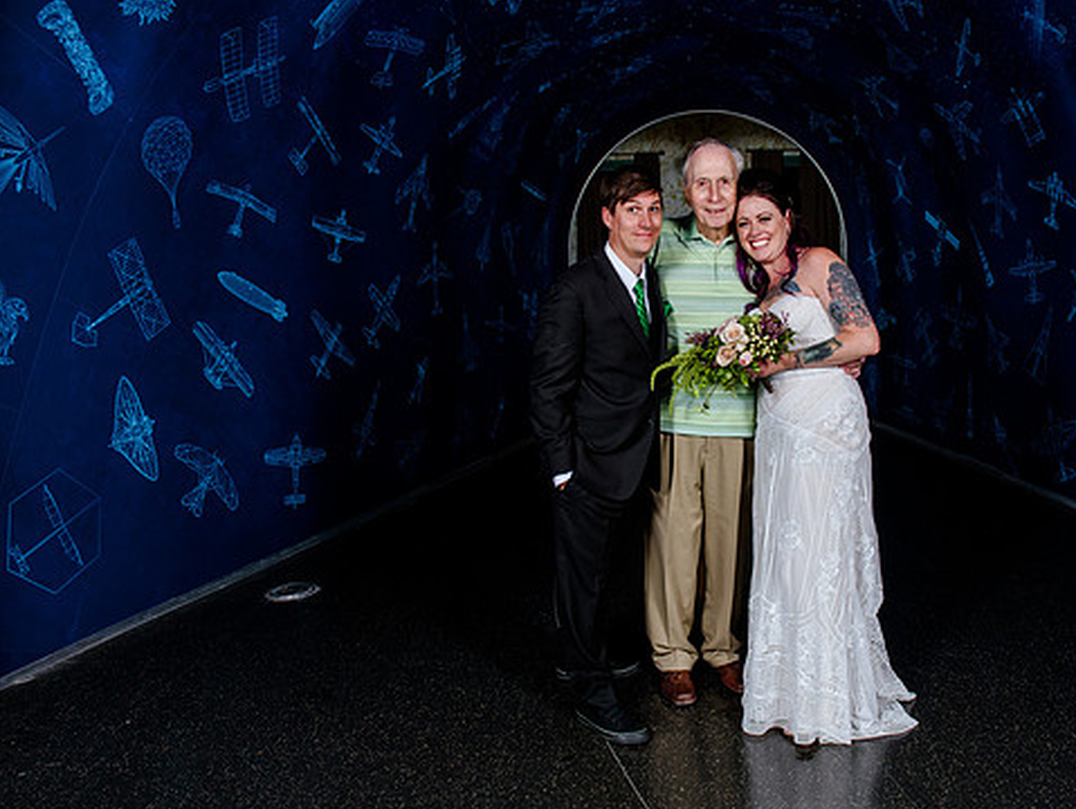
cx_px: 687
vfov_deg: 45.5
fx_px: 964
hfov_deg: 57.4
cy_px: 377
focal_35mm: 31
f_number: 6.3
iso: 640
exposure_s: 1/125
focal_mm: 24
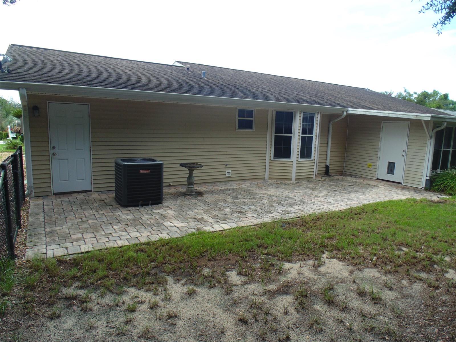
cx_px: 228
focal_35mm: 22
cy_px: 171
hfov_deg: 76.4
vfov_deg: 61.1
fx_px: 290
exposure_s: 1/250
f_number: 3.1
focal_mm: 4
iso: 80
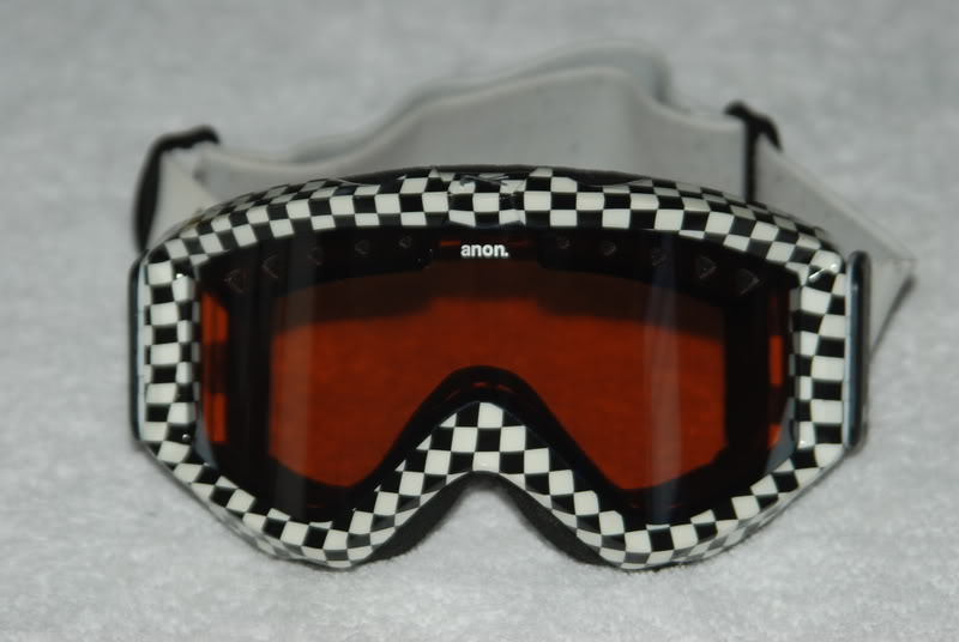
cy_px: 321
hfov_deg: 13.0
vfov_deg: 8.7
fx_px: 4202
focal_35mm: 158
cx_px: 480
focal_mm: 105
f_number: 5.6
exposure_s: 1/60
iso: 200
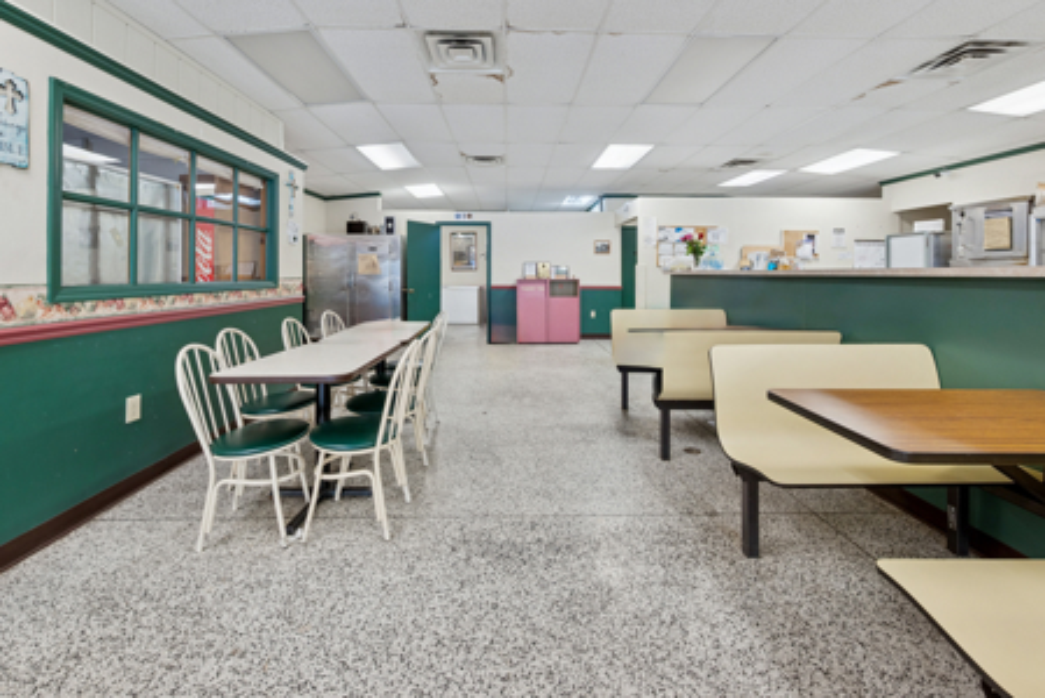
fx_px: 407
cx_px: 522
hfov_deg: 104.2
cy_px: 349
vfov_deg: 81.3
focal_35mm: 14
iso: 400
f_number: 9
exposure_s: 1/15
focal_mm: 14
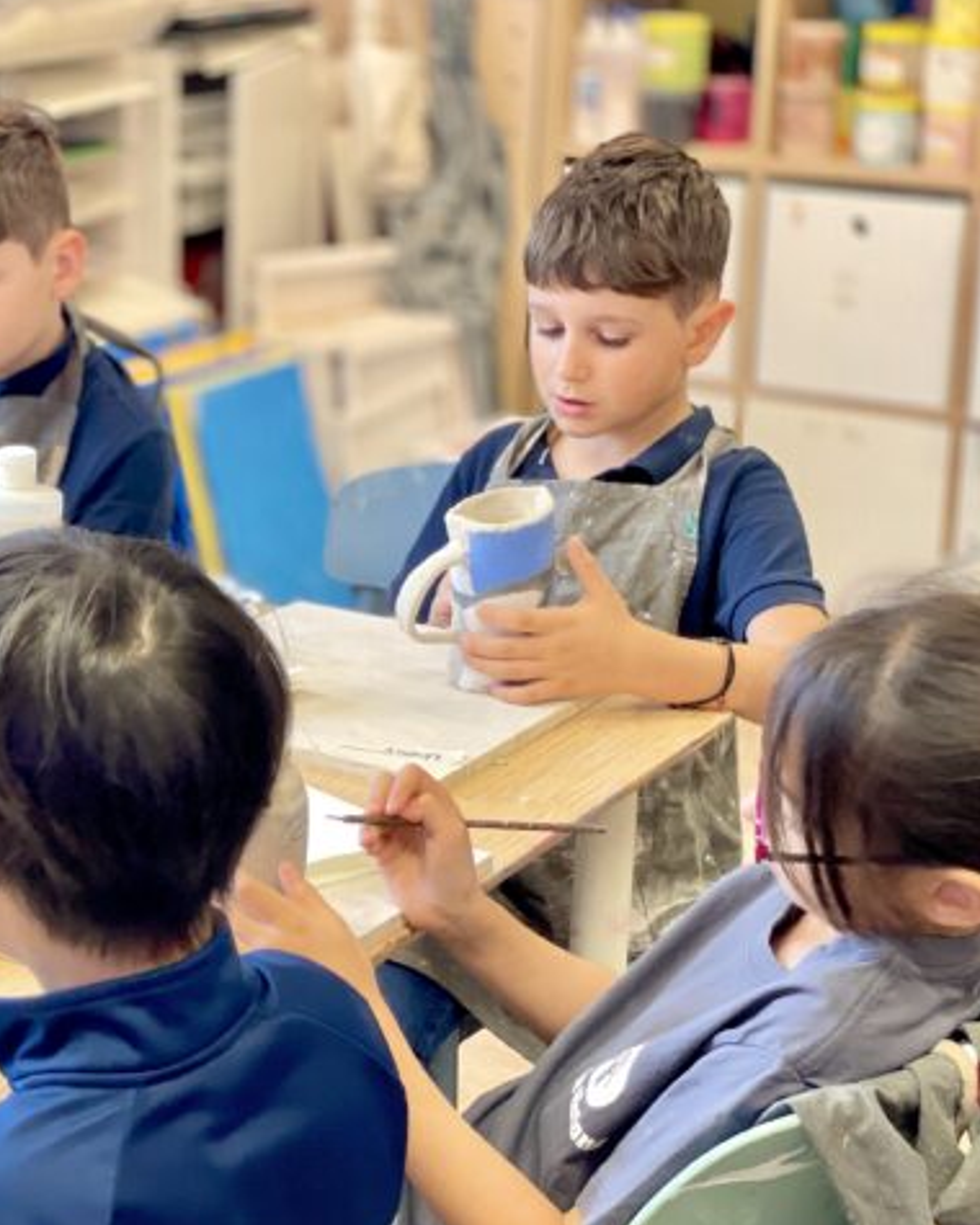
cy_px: 714
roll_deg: +0.5
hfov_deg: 18.3
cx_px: 34
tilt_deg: -18.5
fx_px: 2973
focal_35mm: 82
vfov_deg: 23.3
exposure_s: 1/50
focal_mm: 6
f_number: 2
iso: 160
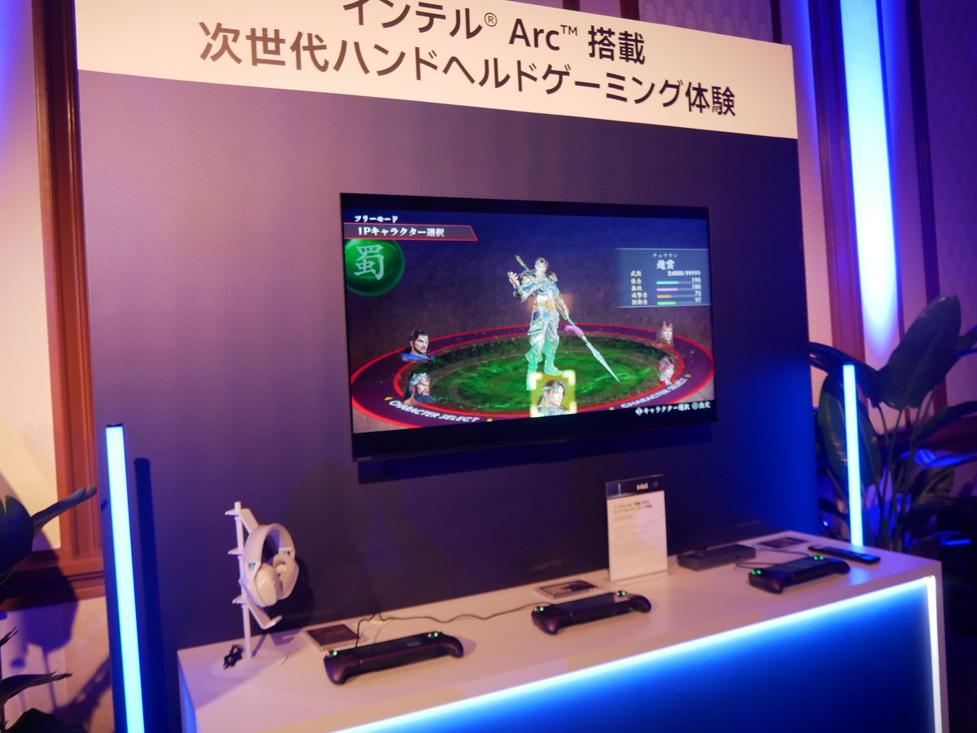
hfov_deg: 63.4
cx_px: 488
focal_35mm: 28
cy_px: 366
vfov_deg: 49.7
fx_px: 790
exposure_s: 1/60
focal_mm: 14
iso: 640
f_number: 3.5
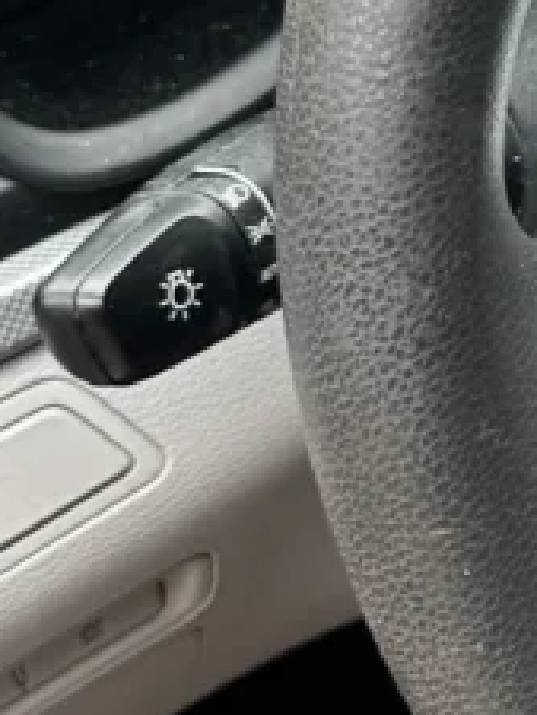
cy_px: 99
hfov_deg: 12.2
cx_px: 1033
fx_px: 2252
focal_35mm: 109
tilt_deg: -34.9
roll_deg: -3.7
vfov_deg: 17.8
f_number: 1.78
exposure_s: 1/121
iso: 64
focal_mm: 6.86
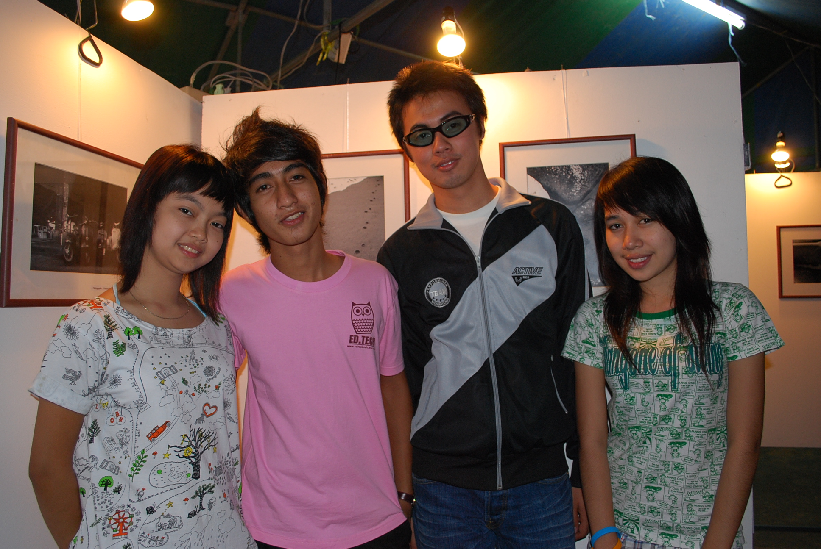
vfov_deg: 48.0
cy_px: 274
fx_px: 616
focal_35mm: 27
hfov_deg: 67.3
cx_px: 410
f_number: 4
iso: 400
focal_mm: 18
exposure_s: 1/40
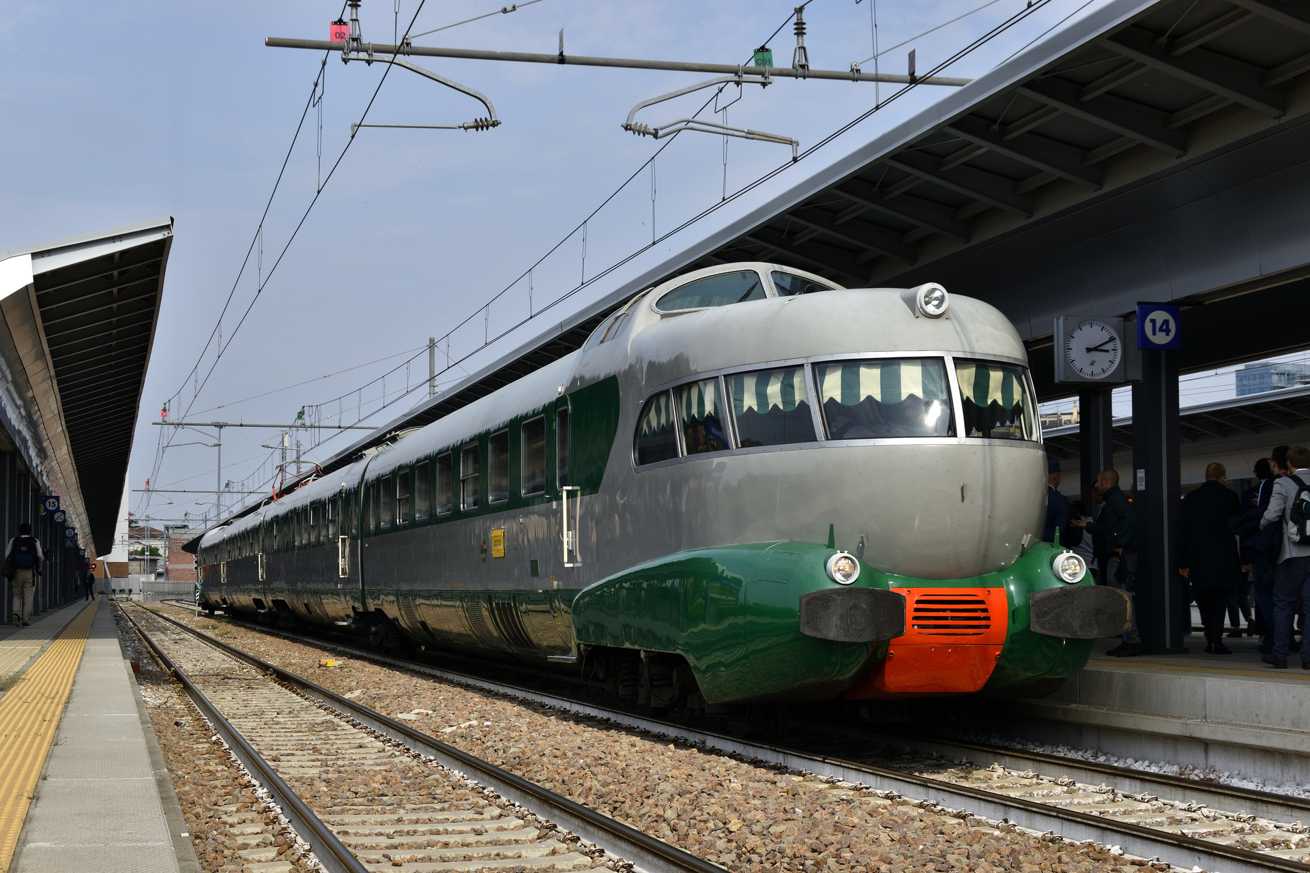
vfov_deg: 23.8
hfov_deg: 35.1
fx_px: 2074
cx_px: 655
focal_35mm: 57
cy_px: 436
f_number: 8
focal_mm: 38
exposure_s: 1/320
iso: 100
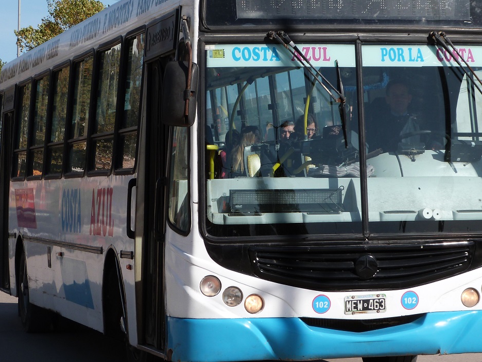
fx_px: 1838
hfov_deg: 14.9
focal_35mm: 132
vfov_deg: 11.2
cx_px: 234
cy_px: 162
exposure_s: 1/500
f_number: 5.6
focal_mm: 18.6
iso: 100
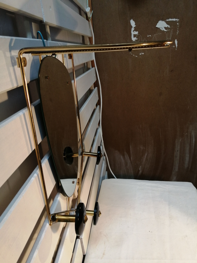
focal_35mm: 26
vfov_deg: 67.3
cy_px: 132
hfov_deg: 53.1
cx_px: 98
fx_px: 197
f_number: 1.8
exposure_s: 1/33.3
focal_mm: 3.46
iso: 80
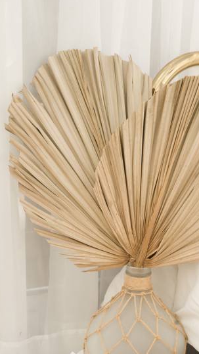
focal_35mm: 68
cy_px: 227
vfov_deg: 30.8
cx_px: 149
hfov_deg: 17.6
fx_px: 638
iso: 200
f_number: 7.1
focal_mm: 50
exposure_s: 1/200
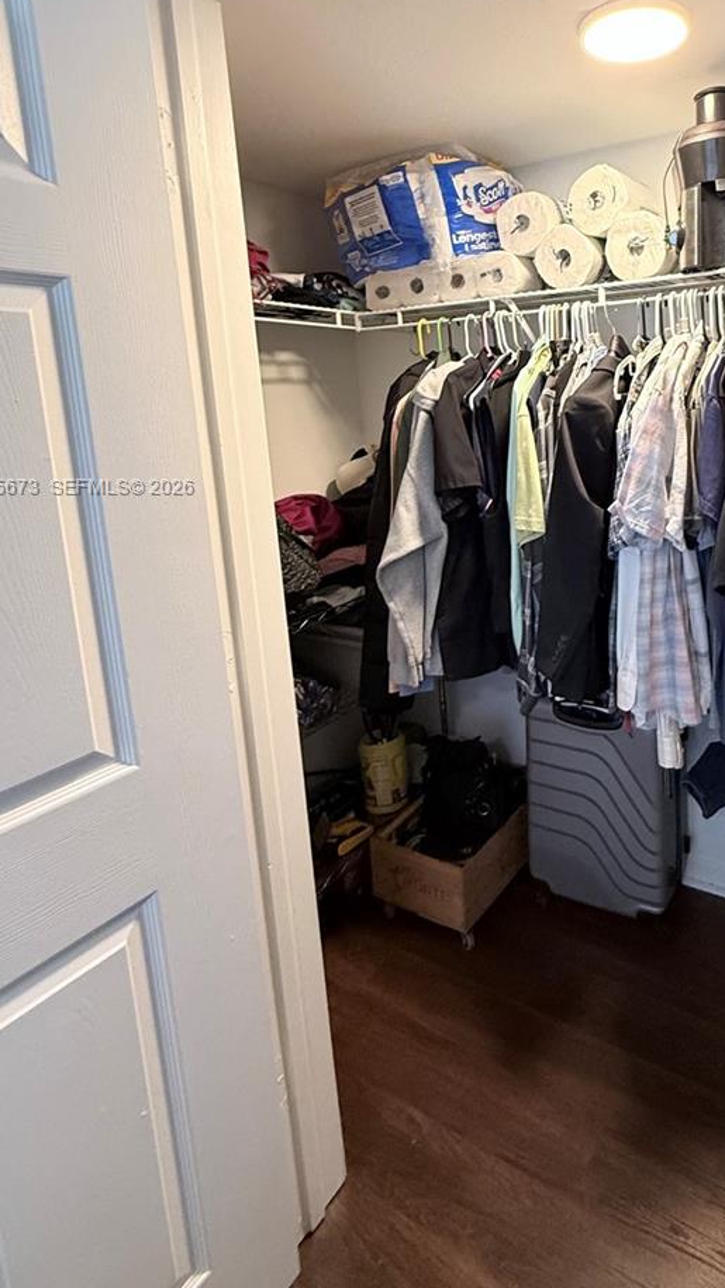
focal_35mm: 20
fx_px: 683
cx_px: 566
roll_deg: +2.8
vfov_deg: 85.1
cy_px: 488
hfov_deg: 52.7
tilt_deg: -7.8
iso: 500
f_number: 2.2
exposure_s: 1/60
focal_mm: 2.22
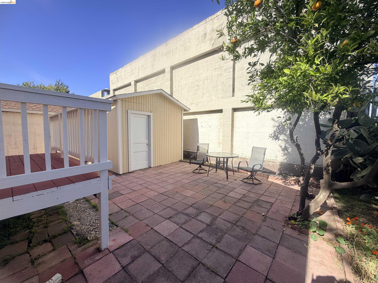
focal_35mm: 14
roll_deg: -0.1
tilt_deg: -4.0
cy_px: 142
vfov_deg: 85.7
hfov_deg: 102.1
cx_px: 189
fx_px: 153
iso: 50
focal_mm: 2.22
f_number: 2.2
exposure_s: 1/502
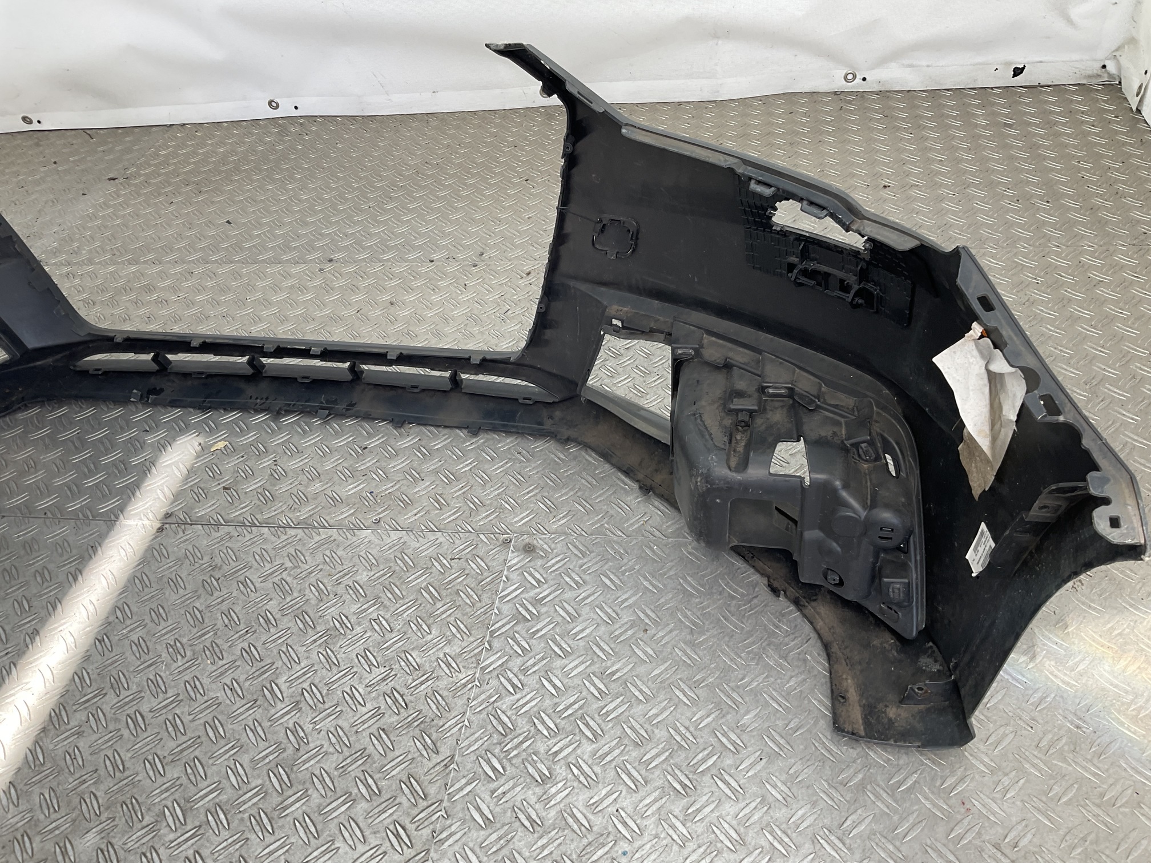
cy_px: 432
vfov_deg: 48.2
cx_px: 576
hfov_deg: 61.7
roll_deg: +8.3
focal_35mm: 29
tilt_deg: -40.7
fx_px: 964
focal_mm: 3
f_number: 1.8
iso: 20
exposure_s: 1/100
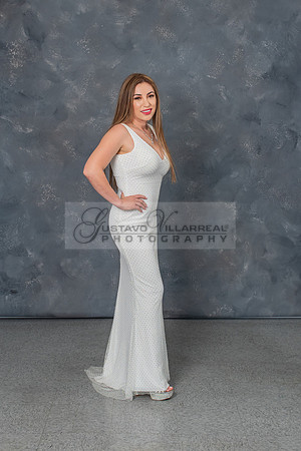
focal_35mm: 54
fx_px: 675
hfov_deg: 25.1
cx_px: 142
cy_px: 198
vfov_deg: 36.9
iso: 200
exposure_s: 1/160
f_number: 5.6
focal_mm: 29
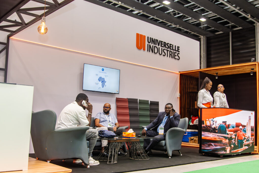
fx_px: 259
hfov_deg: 53.1
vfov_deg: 36.8
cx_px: 130
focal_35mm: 36
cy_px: 86
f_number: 4
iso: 800
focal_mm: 24
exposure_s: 1/200
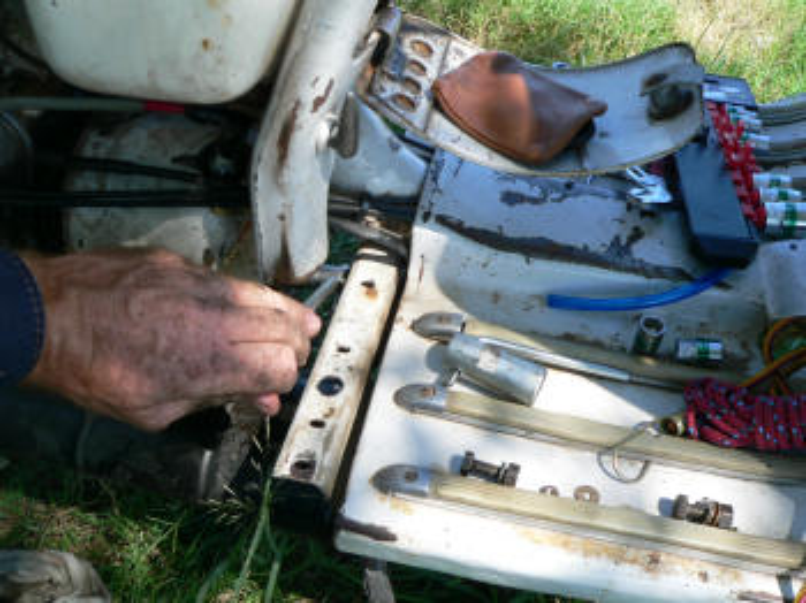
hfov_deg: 51.4
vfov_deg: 39.6
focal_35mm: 36
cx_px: 403
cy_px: 302
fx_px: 838
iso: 80
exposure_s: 1/160
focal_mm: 6
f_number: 4
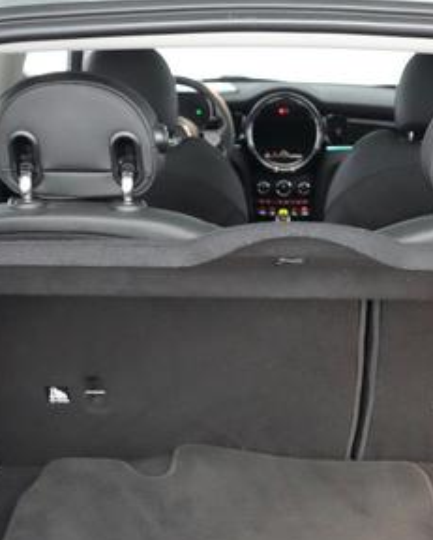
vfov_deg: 36.5
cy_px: 396
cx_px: 287
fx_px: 800
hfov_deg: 30.1
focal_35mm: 50
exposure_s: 1/100
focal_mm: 24
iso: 25600
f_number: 5.6
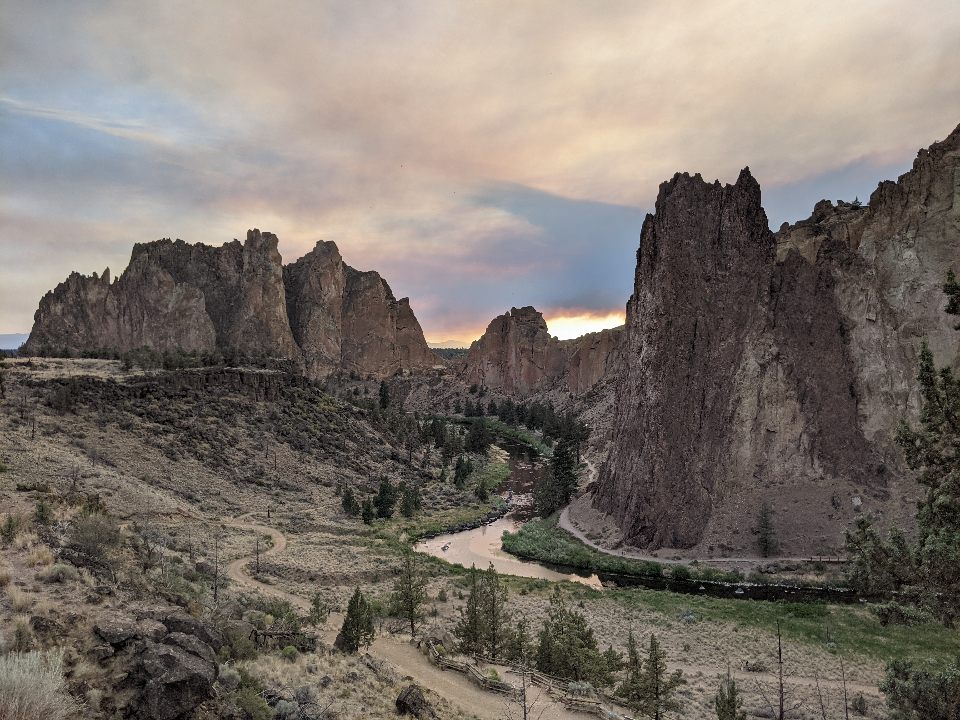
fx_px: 749
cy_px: 360
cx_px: 480
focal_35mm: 27
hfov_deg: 65.3
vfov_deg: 51.4
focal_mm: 4.44
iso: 54
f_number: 1.8
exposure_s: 1/652
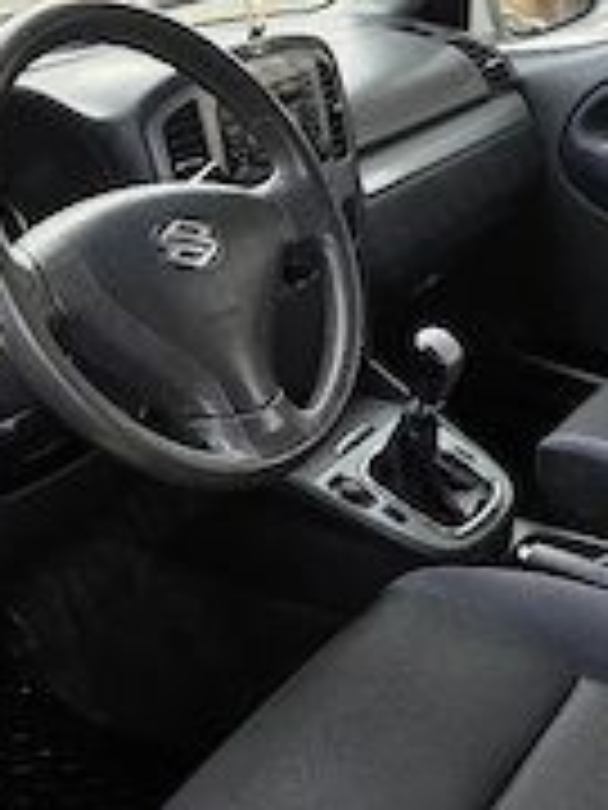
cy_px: 562
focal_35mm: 51
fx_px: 1194
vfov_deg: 37.0
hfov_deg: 28.5
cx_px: 257
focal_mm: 6.3
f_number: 1.7
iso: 40
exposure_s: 1/182
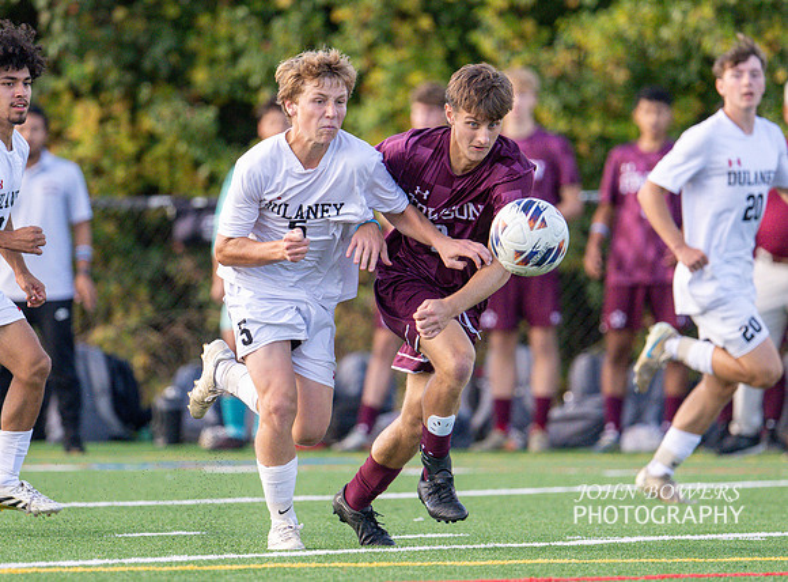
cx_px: 369
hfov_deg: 3.1
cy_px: 272
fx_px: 14479
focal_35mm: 640
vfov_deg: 2.3
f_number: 4.5
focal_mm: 400
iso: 2500
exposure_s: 1/2500
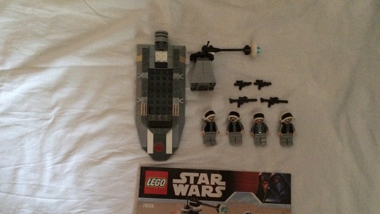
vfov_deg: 33.5
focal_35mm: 35
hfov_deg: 56.6
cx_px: 200
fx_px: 353
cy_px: 138
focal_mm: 4.15
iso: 640
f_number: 2.2
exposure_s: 1/17
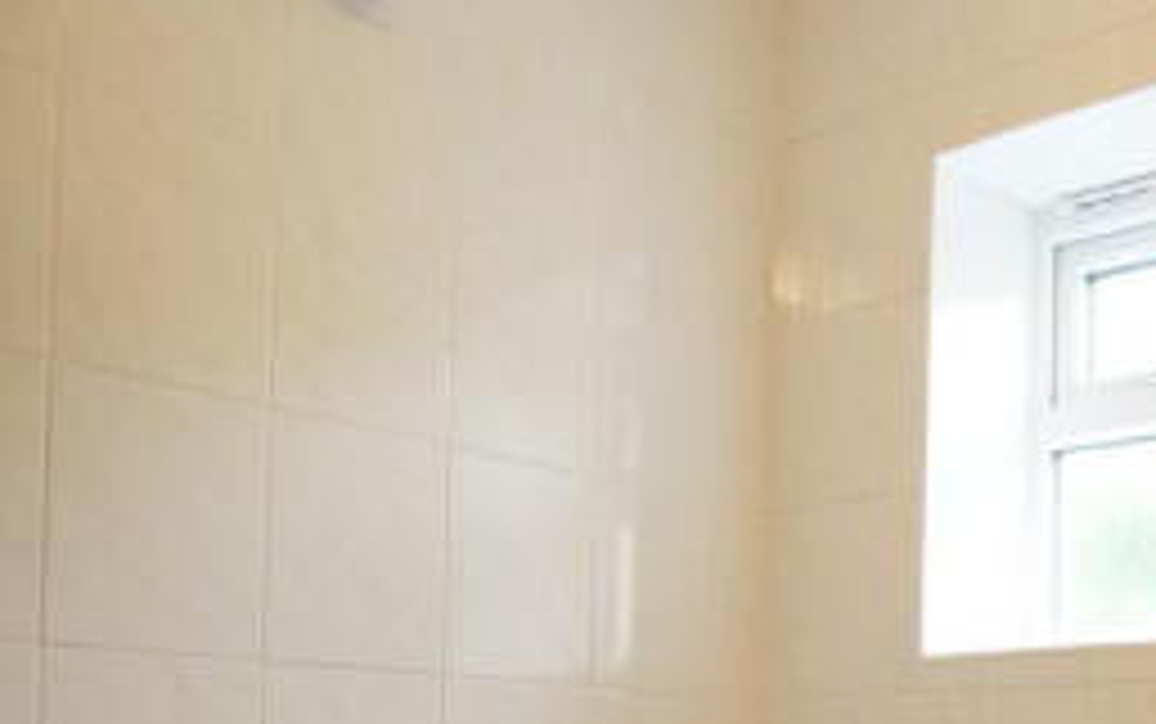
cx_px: 1327
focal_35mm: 39
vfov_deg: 30.0
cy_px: 767
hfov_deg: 39.3
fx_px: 1229
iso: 1600
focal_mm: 10
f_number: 4
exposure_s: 1/60
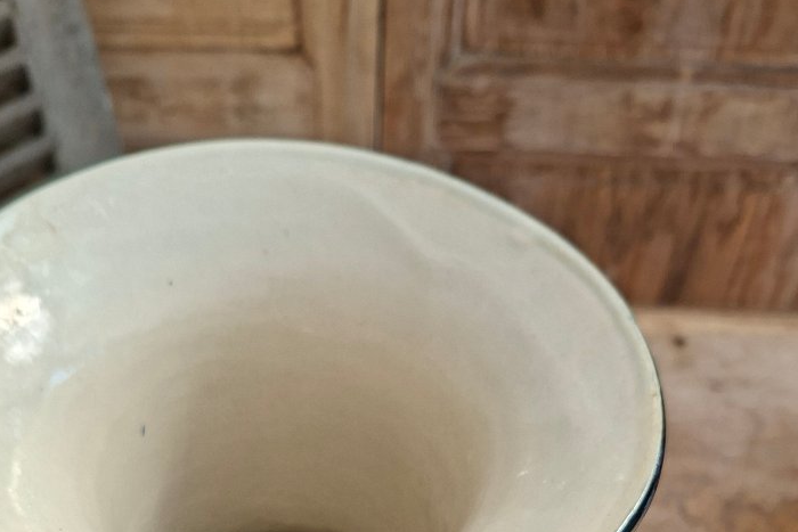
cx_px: 344
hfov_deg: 47.3
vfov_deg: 29.4
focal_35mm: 41
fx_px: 909
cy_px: 589
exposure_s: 1/609
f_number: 1.8
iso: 50
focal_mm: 5.54
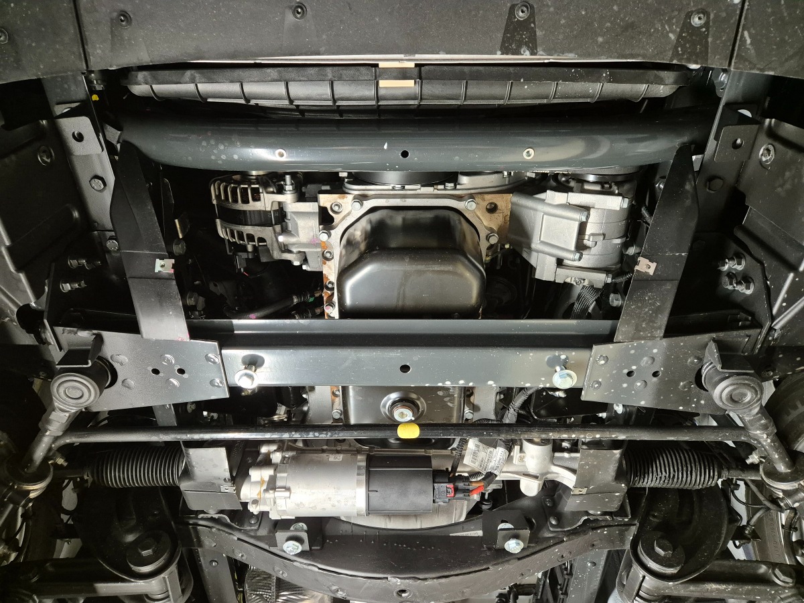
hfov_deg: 73.9
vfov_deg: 58.9
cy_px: 302
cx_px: 402
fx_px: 534
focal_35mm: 23
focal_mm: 5.4
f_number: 1.8
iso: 800
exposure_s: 1/100
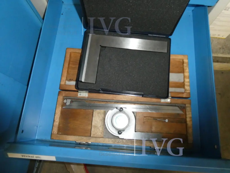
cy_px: 86
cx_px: 115
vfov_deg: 56.8
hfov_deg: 71.6
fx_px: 159
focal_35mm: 24
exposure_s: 1/60
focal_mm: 4.3
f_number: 3.3
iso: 800
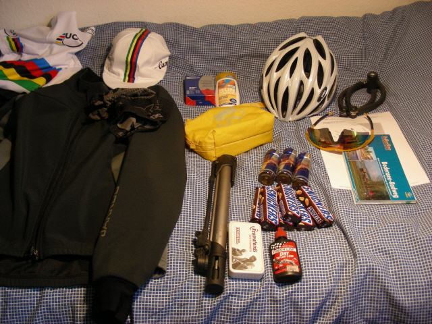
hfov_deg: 49.0
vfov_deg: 37.7
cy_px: 162
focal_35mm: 38
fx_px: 474
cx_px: 216
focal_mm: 6.3
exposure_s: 1/14
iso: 200
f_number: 3.5
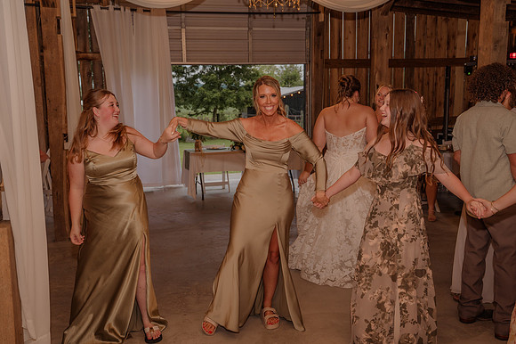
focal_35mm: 37
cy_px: 172
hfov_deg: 51.8
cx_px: 258
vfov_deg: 35.8
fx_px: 532
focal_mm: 35
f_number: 4
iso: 320
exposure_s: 1/200
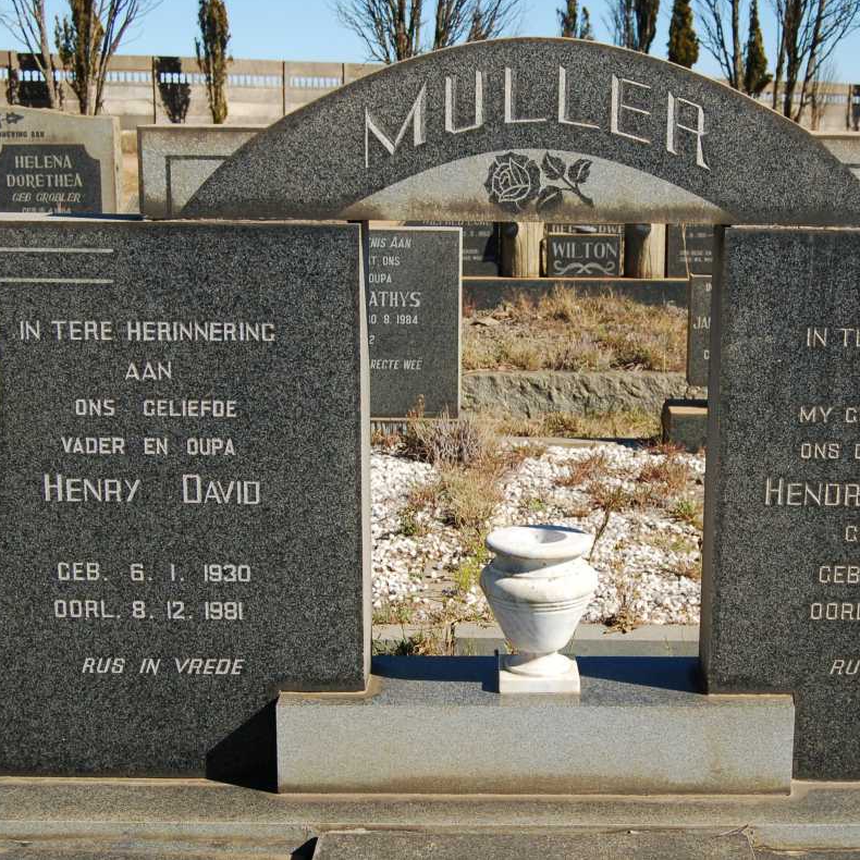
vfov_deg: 29.6
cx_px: 538
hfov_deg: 29.4
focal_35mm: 58
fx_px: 1630
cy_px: 427
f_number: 6.3
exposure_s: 1/400
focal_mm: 30
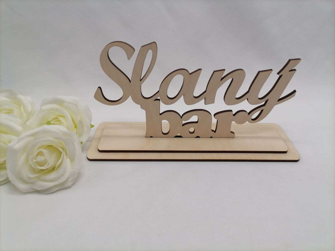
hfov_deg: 65.3
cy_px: 126
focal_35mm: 27
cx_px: 168
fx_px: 261
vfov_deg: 51.4
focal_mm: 5.4
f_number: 1.8
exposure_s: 1/285
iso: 50
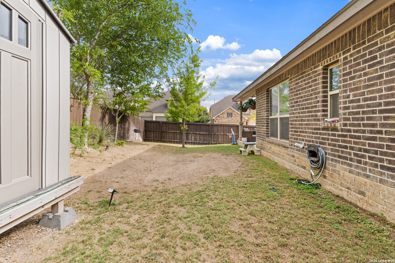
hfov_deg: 95.0
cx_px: 198
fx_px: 181
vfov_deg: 72.1
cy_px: 132
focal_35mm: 16
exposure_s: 1/15
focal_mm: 11
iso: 200
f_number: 9
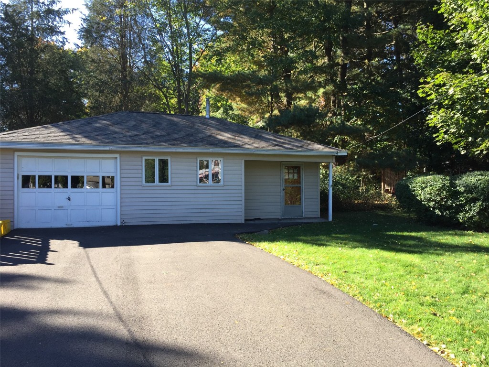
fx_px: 410
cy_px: 184
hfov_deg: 61.7
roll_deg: -0.5
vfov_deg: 48.2
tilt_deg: -0.5
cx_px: 244
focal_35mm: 29
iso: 32
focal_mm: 4.15
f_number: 2.2
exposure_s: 1/341
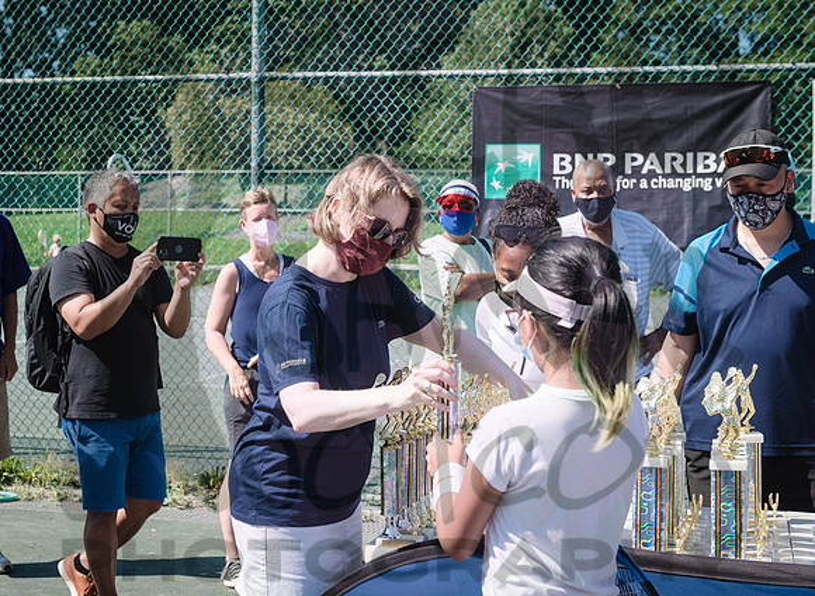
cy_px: 297
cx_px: 312
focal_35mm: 60
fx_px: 1397
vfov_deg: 24.1
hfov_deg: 32.4
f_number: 5.6
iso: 125
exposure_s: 1/640
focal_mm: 50
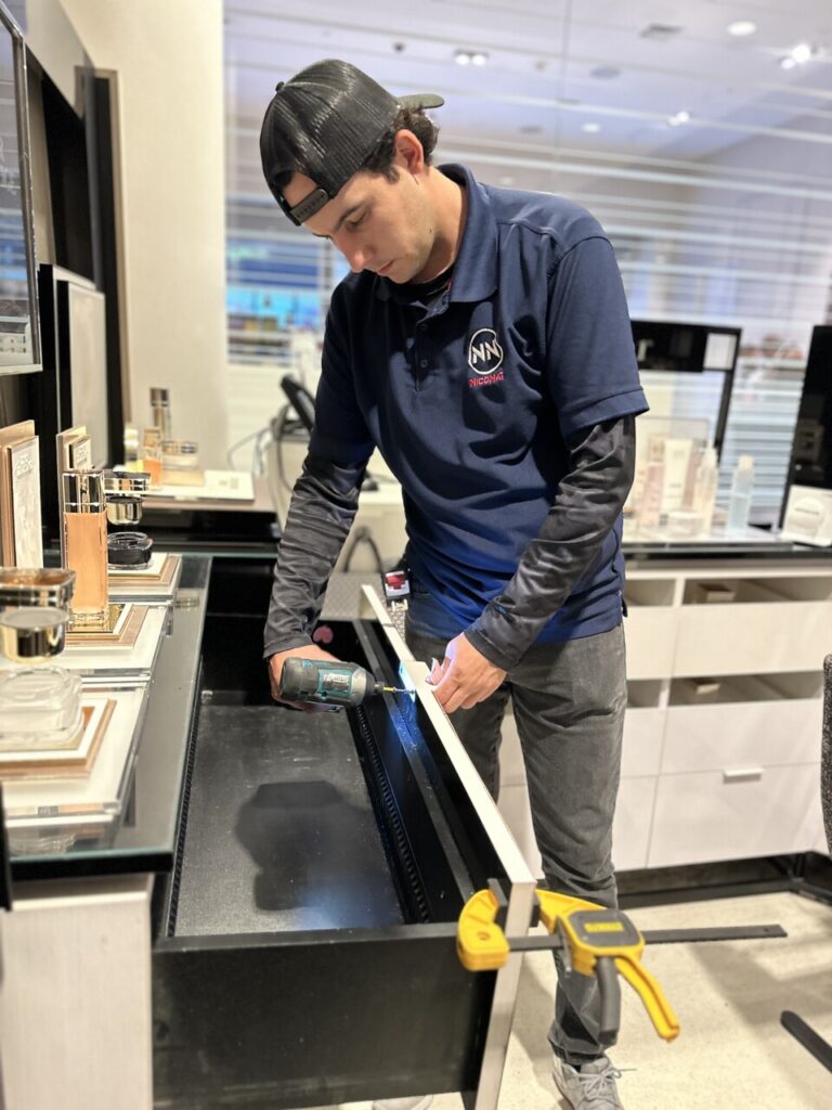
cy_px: 555
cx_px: 416
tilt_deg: -13.9
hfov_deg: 56.8
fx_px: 769
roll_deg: -3.2
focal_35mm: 24
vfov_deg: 71.6
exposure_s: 1/60
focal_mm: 6.86
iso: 400
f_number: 1.78
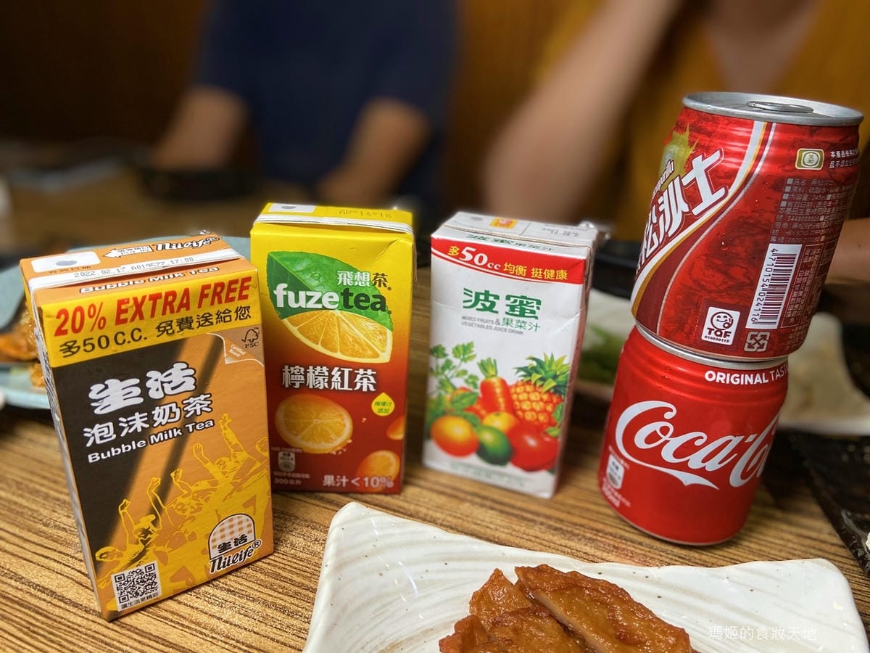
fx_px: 653
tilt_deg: -26.4
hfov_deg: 67.3
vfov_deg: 53.1
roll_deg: -3.1
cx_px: 435
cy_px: 326
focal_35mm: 26
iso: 100
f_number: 1.8
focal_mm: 4.25
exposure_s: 1/60
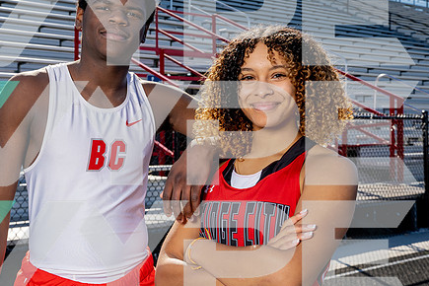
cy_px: 134
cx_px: 168
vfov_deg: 21.2
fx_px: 763
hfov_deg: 31.3
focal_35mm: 64
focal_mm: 48
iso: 100
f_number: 8
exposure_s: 1/250
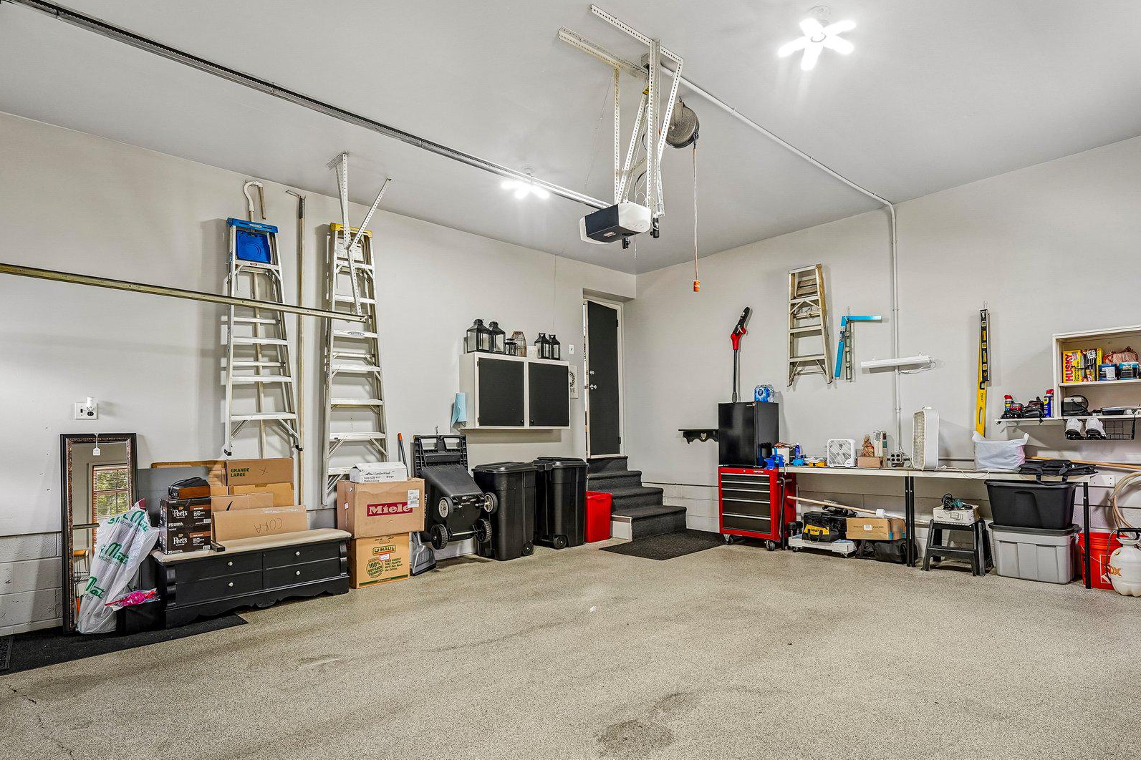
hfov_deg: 87.4
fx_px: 595
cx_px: 614
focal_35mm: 19
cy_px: 450
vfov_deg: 64.7
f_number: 8
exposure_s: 1/15
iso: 800
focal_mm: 14.6
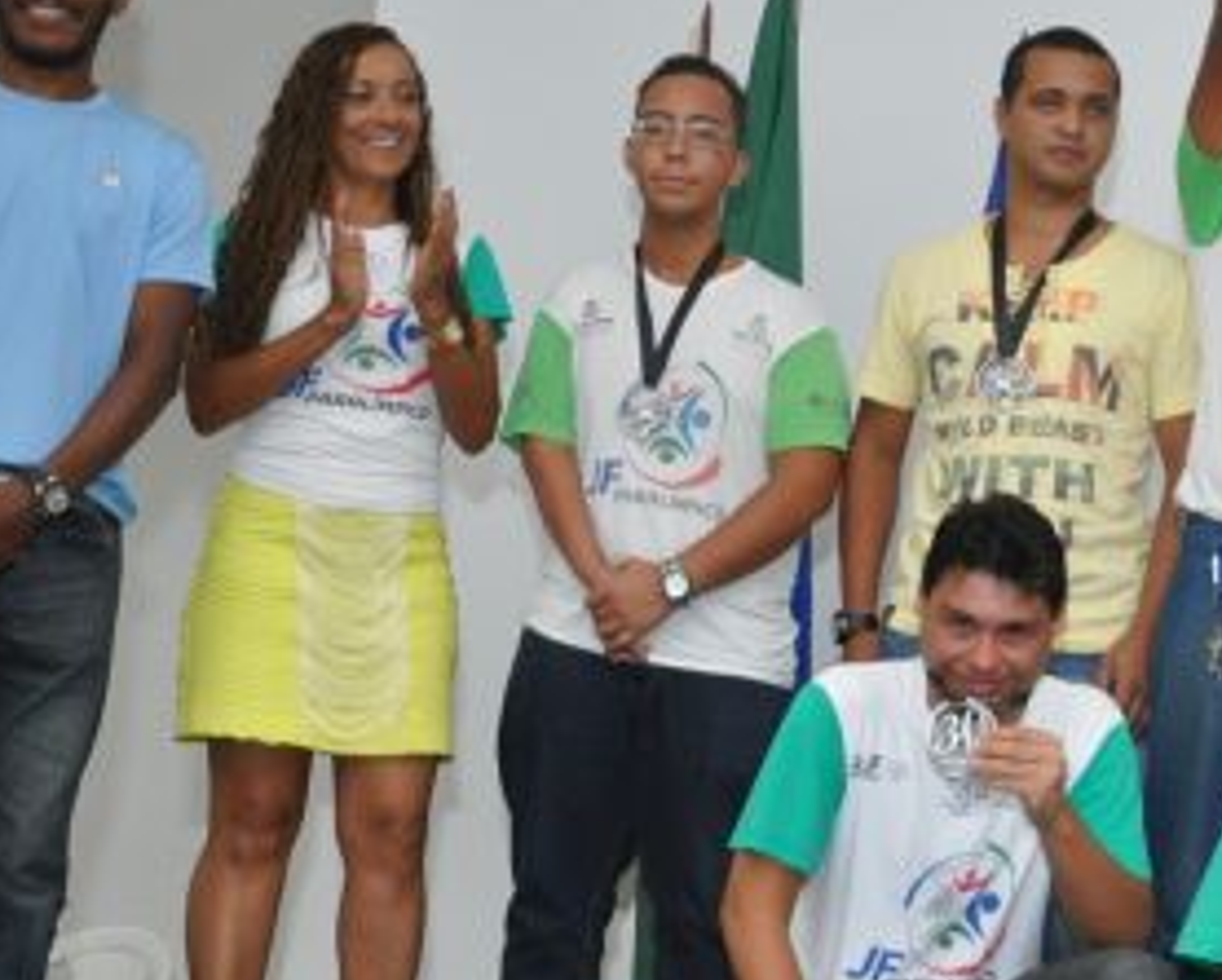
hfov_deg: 24.1
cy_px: 510
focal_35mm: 73
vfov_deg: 21.0
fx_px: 2642
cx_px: 1390
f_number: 4
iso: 800
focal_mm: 18
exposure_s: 1/60
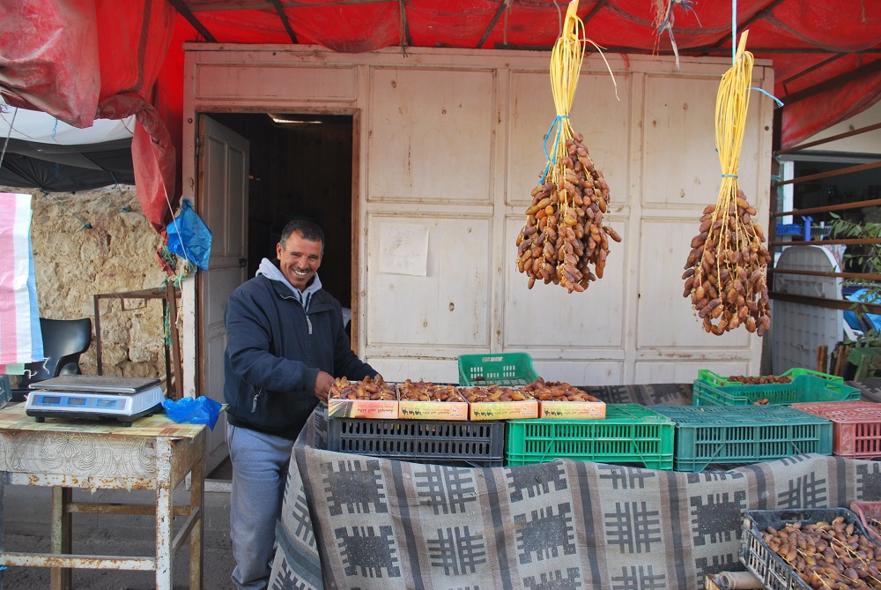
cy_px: 295
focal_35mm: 27
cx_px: 440
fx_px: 661
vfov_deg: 48.0
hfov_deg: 67.3
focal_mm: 18
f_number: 4.5
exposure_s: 1/80
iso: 200
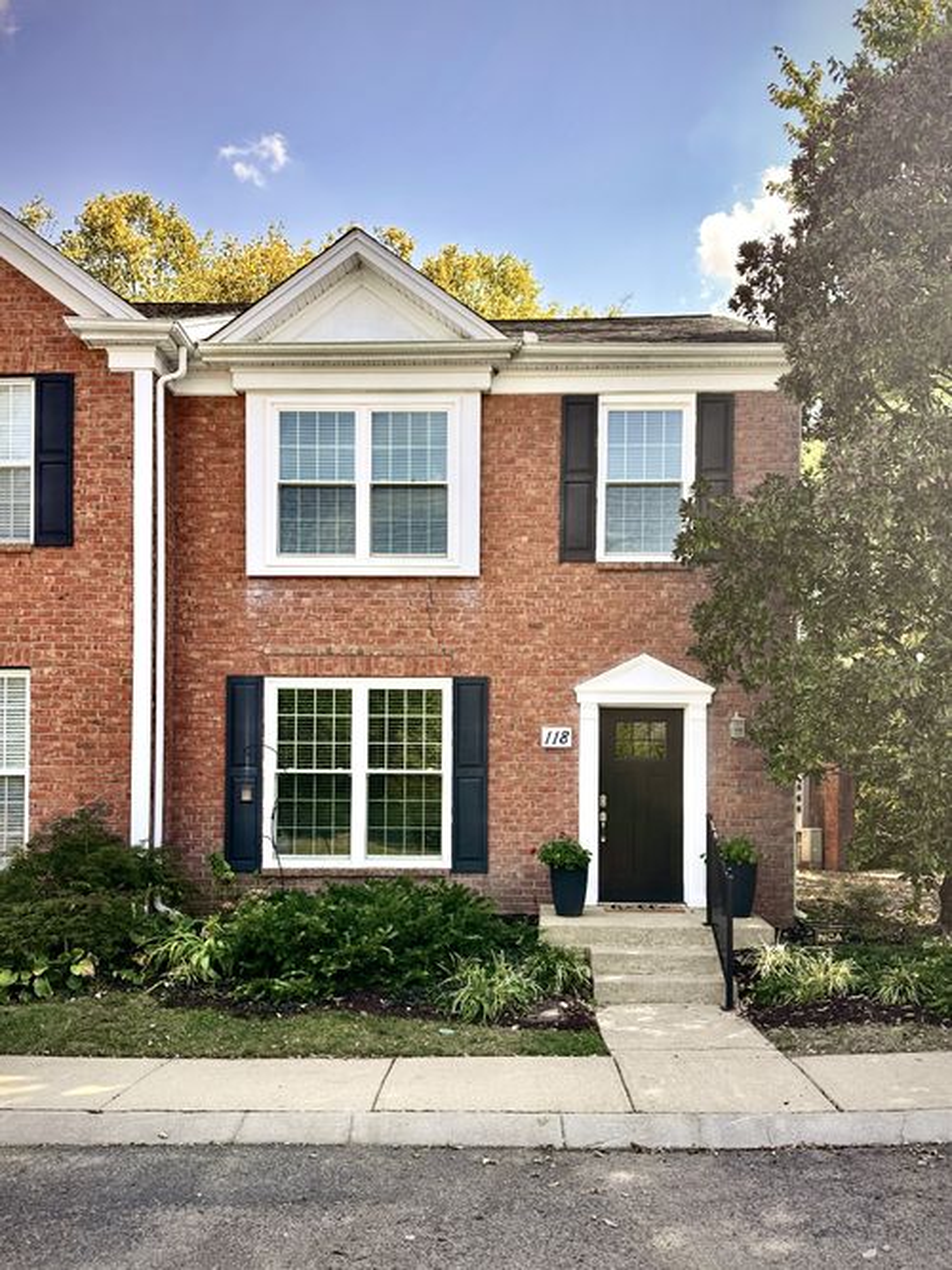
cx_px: 476
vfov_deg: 71.6
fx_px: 880
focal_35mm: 24
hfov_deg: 56.8
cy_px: 635
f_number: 1.78
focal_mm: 6.86
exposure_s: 1/1517
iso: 80
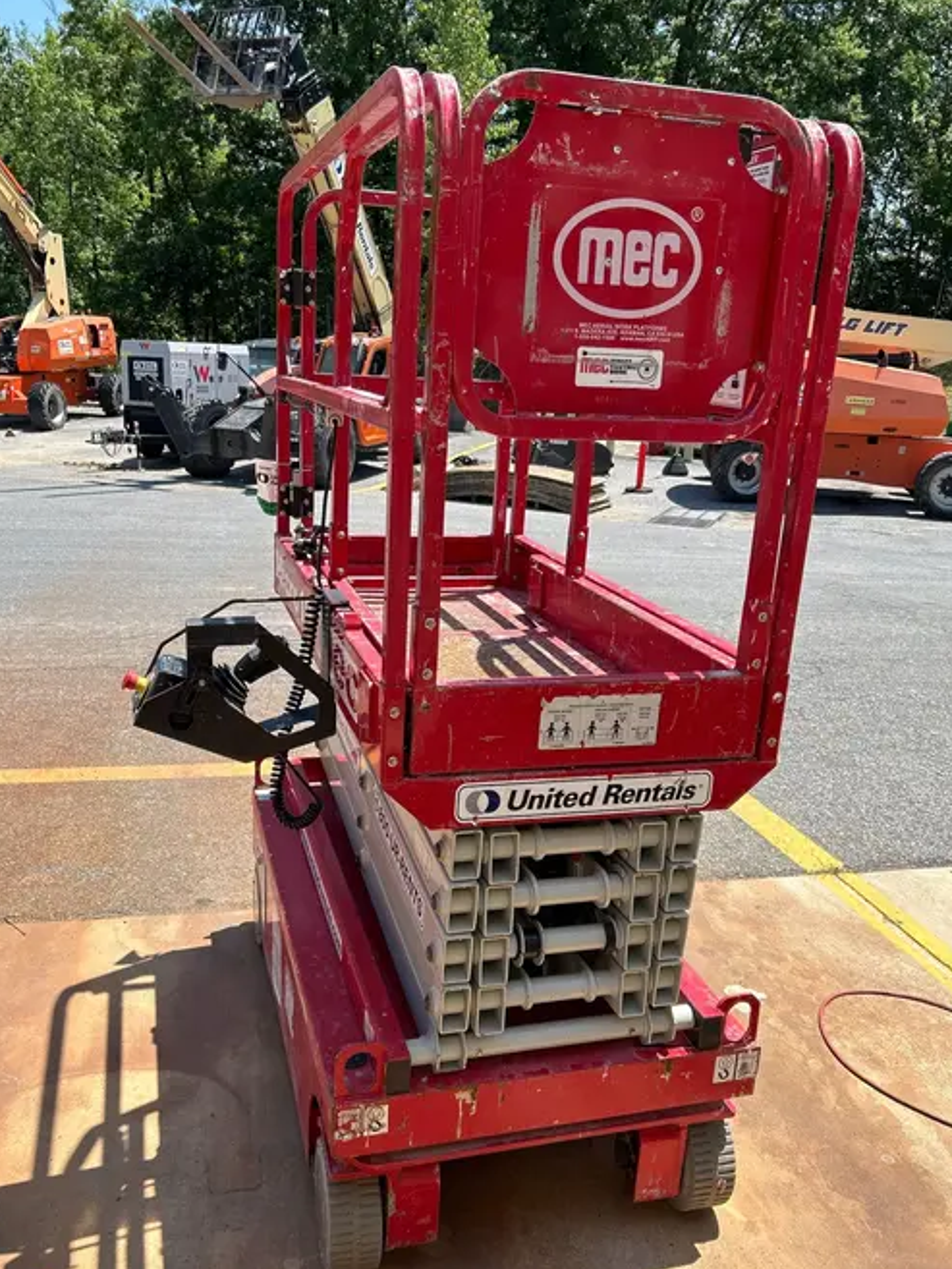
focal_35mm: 29
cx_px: 469
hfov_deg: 48.2
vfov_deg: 61.6
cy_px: 658
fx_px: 1063
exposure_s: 1/2353
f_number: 1.5
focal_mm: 5.7
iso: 50
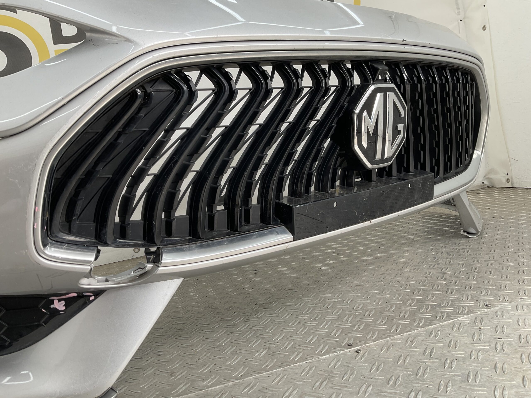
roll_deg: +7.7
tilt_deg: -6.1
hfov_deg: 61.7
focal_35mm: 29
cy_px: 199
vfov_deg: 48.2
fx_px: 445
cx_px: 266
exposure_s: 1/134
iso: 16
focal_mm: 3
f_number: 1.8
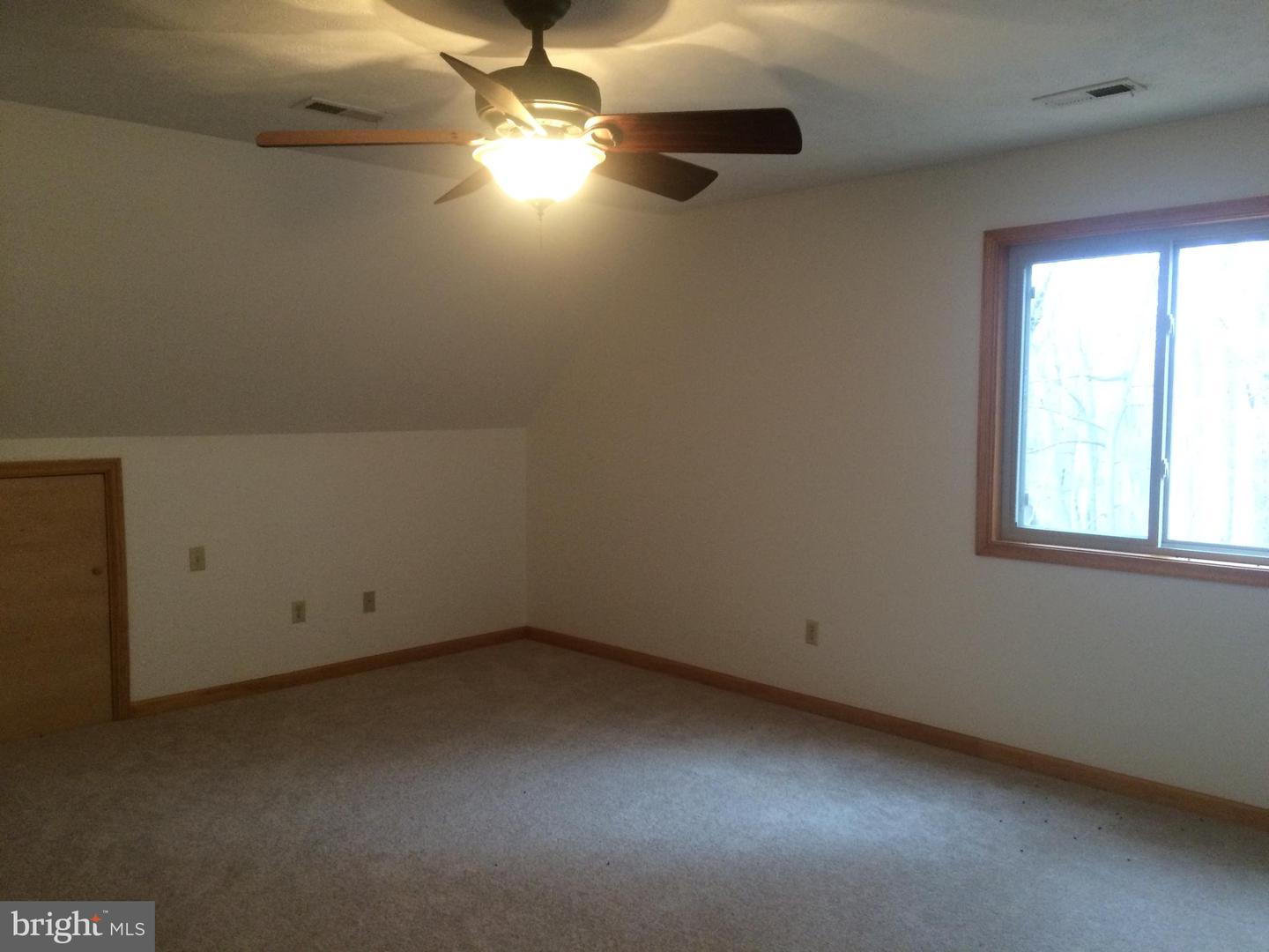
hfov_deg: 61.7
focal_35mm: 29
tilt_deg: -5.3
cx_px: 634
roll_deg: -0.1
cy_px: 476
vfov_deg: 48.2
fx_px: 1063
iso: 160
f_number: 2.2
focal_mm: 4.15
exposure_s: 1/30
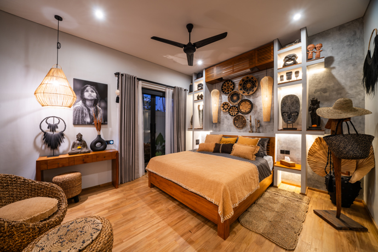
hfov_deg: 112.6
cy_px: 126
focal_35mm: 12
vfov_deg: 90.0
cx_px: 189
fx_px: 126
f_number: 8
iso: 100
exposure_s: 2
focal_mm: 12
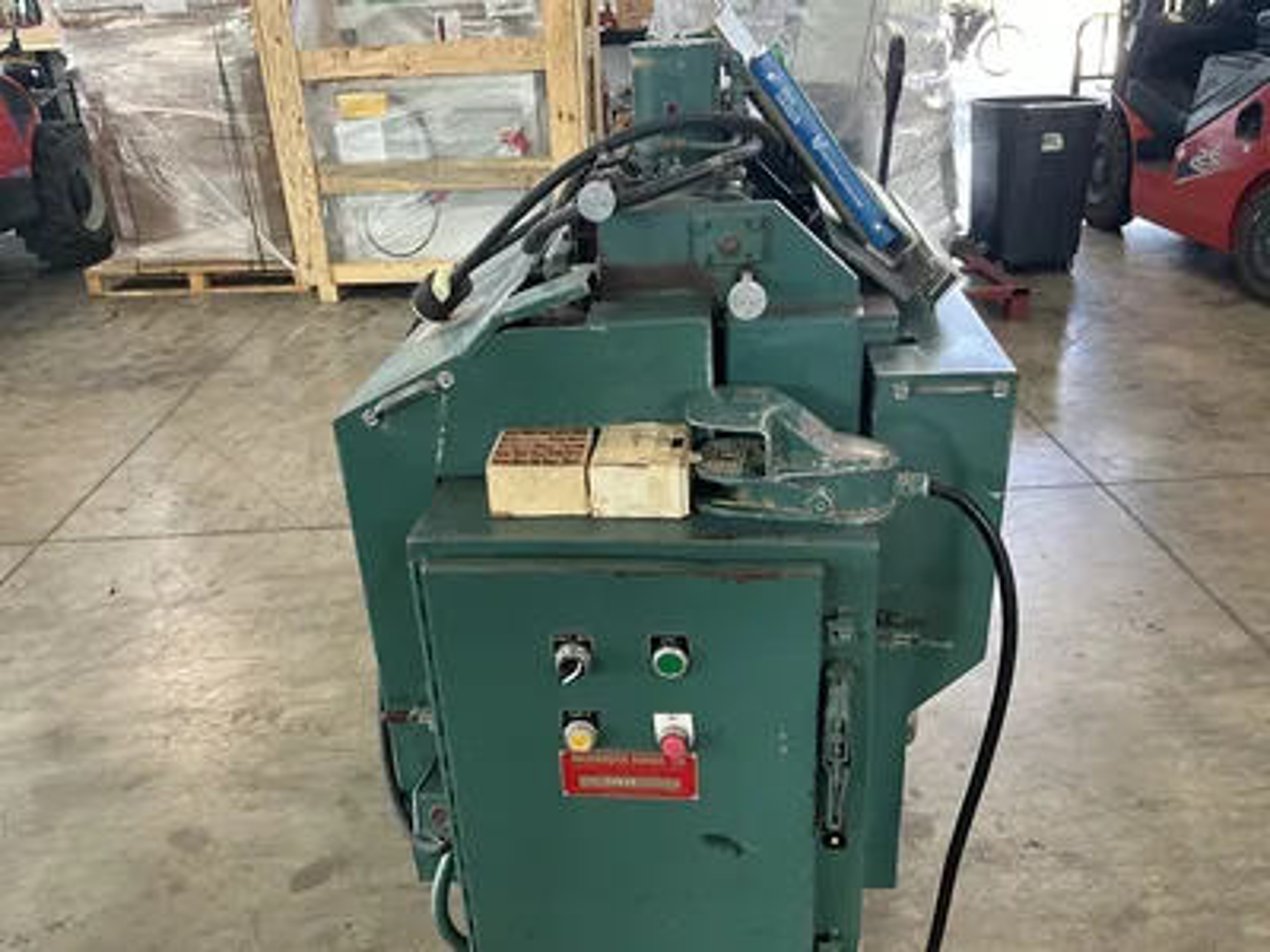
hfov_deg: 61.7
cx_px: 635
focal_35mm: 29
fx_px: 1064
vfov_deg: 48.2
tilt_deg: -25.0
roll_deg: +2.0
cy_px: 476
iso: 64
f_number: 1.8
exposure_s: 1/92
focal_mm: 3
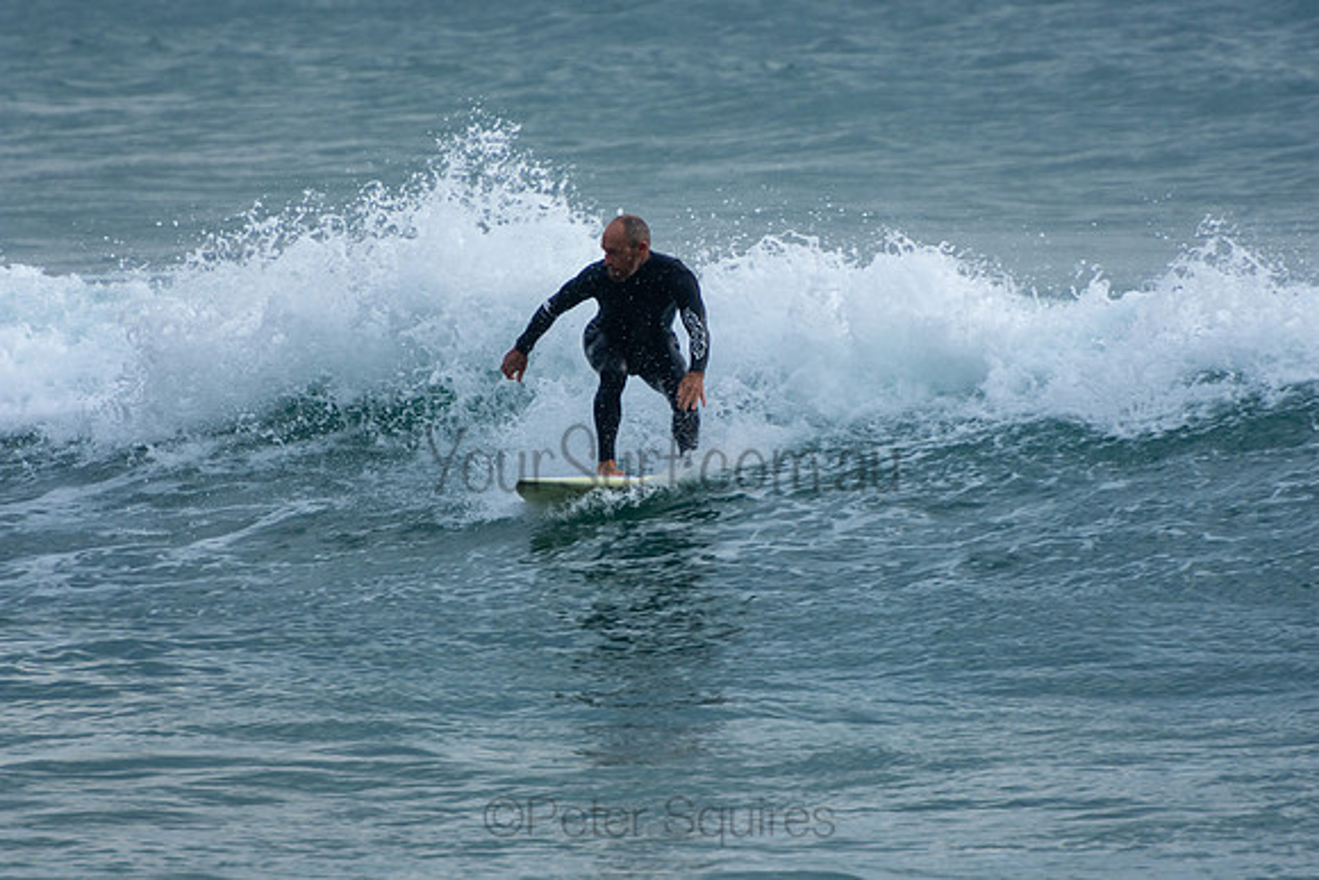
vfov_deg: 2.3
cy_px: 440
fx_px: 21987
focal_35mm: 600
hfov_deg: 3.4
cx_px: 660
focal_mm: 400
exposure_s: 1/400
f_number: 5.6
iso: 280
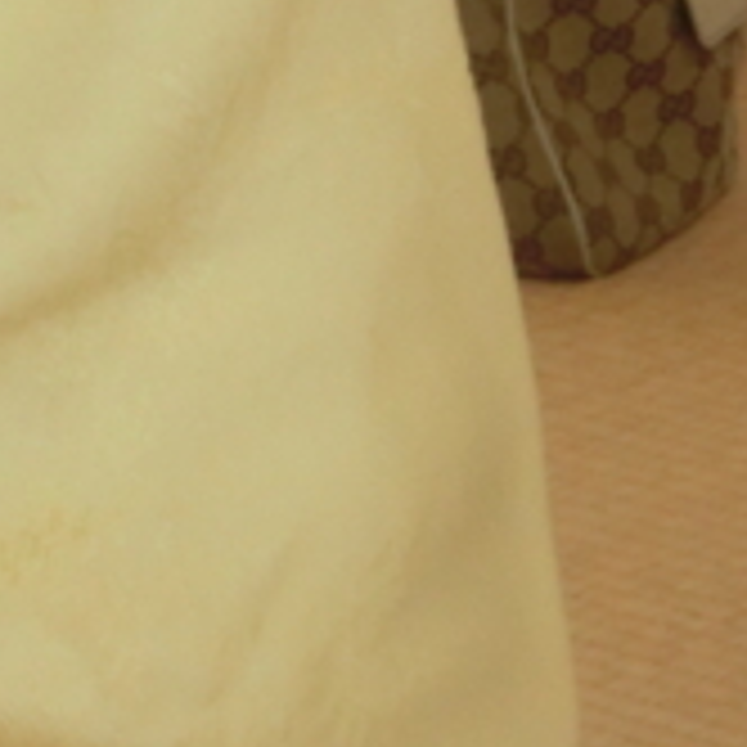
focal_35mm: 268
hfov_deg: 6.3
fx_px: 6543
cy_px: 256
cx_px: -909
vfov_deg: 6.5
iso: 400
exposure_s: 1/30
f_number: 4.6
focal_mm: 11.17
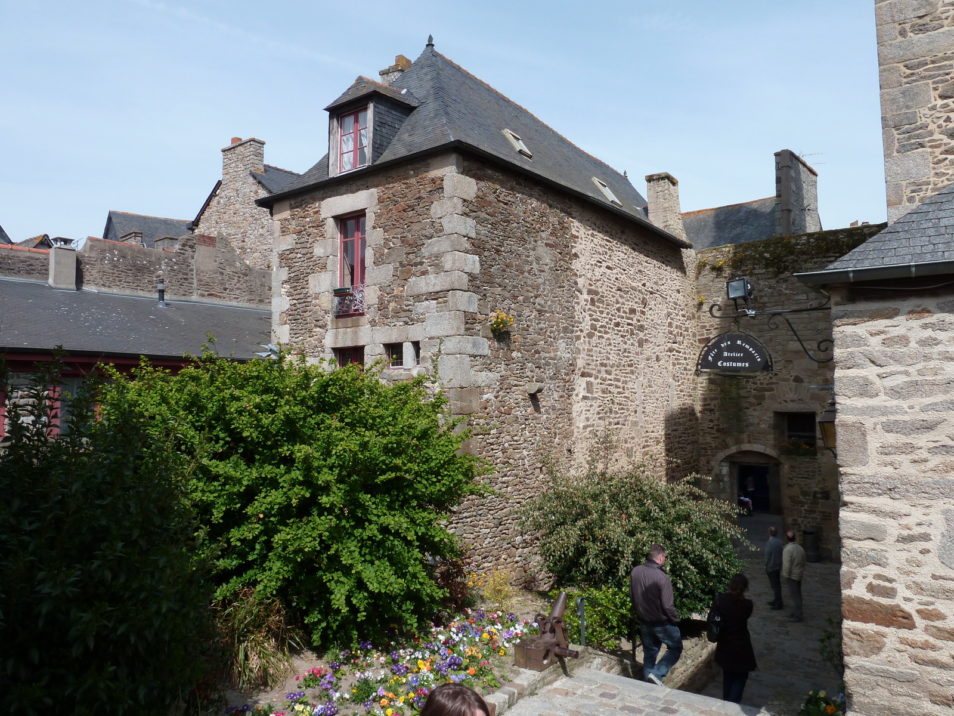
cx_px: 477
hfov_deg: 69.4
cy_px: 358
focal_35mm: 25
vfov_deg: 54.9
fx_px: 689
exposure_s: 1/400
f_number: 4.5
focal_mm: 4.1
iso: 80
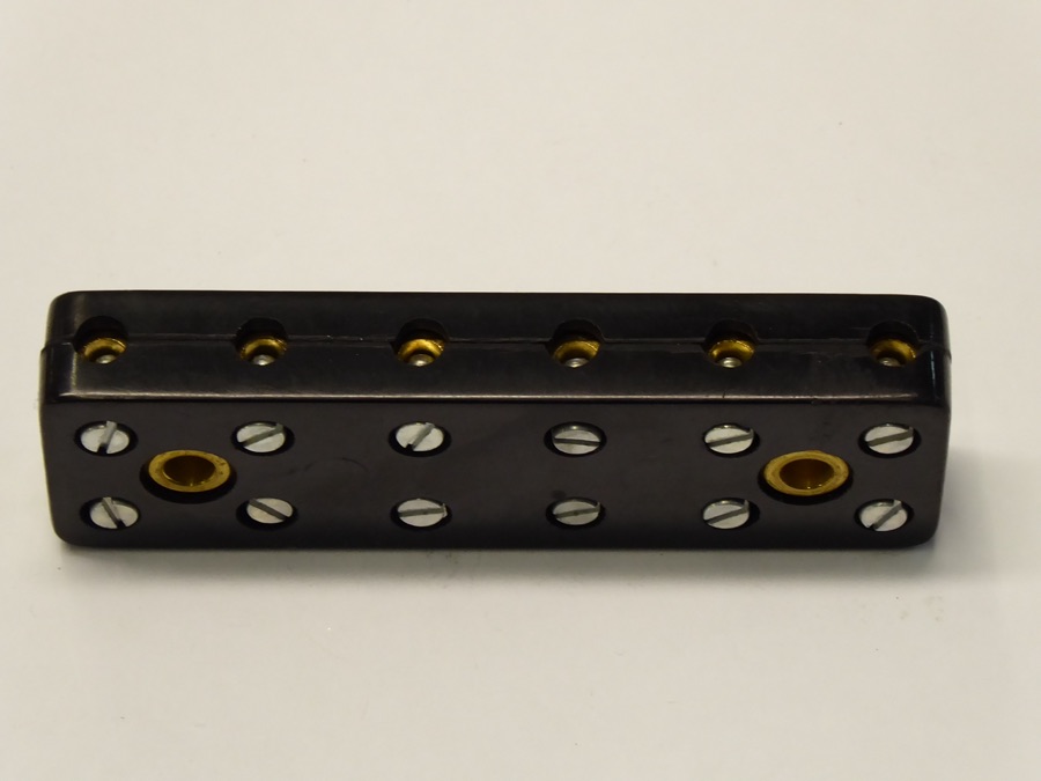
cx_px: 520
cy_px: 390
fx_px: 6195
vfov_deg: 7.2
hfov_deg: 9.6
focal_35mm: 206
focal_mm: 33.2
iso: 400
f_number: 5.6
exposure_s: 1/25
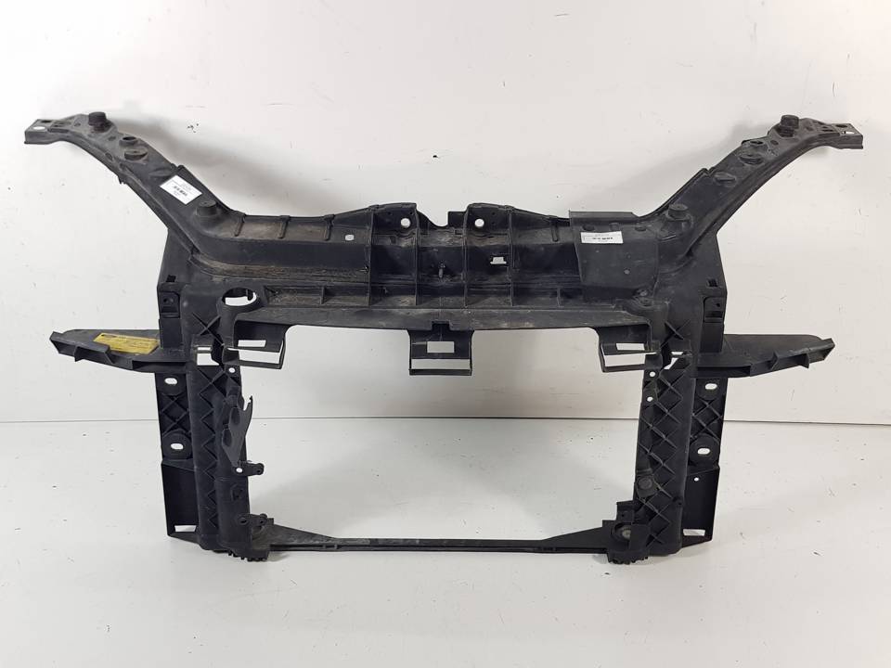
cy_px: 334
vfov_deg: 53.1
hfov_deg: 67.3
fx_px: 669
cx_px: 446
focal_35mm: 26
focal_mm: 4.2
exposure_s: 1/100
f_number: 1.7
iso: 80
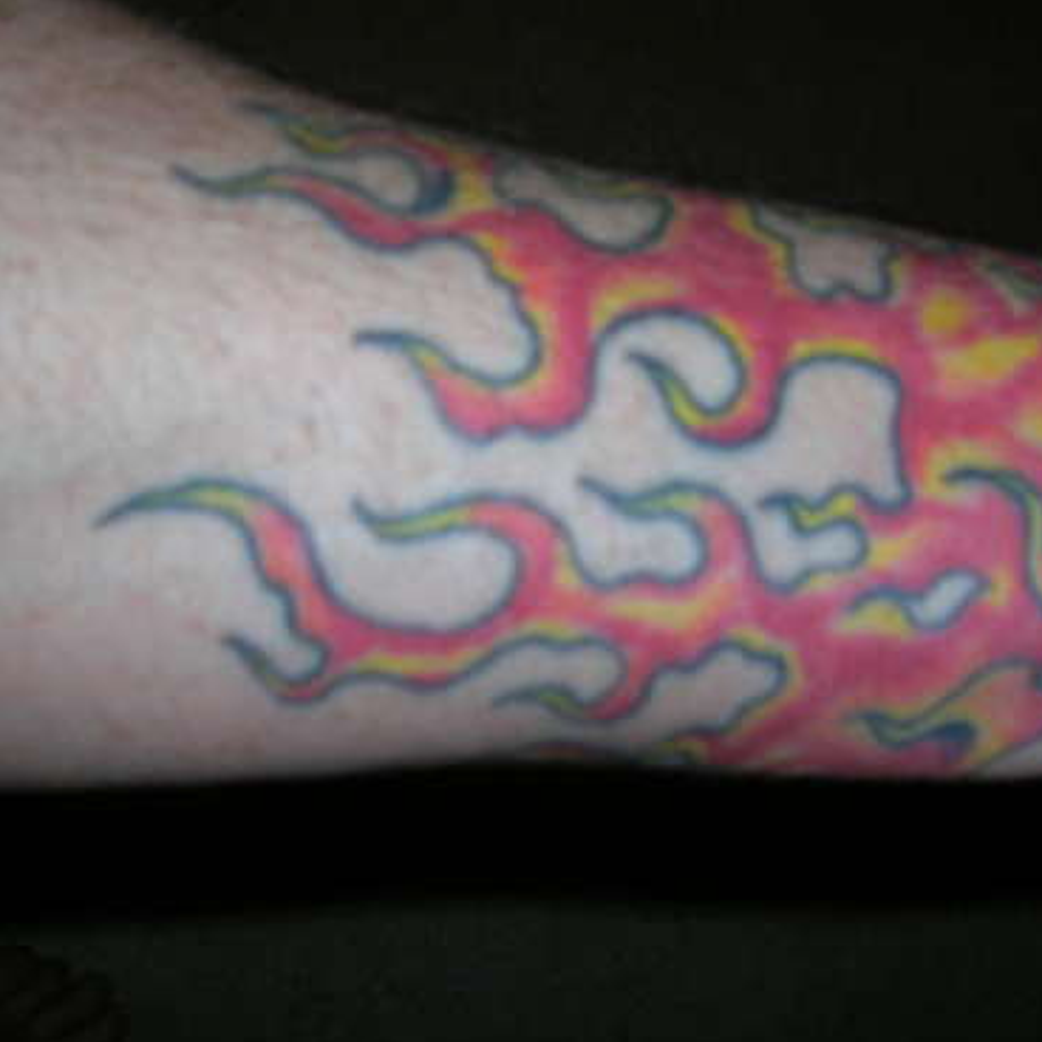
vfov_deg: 34.6
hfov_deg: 34.6
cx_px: 617
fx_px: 1669
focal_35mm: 49
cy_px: 630
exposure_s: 1/60.1
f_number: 2.9
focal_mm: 5.7
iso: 50
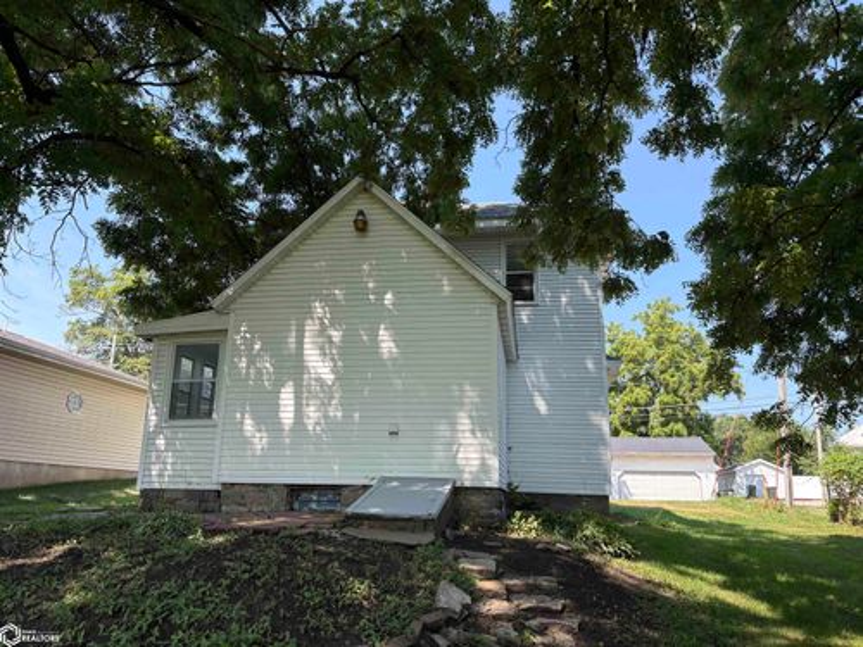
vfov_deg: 53.1
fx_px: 648
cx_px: 432
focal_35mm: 26
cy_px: 324
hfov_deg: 67.3
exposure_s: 1/810
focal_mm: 5.96
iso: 50
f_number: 1.6
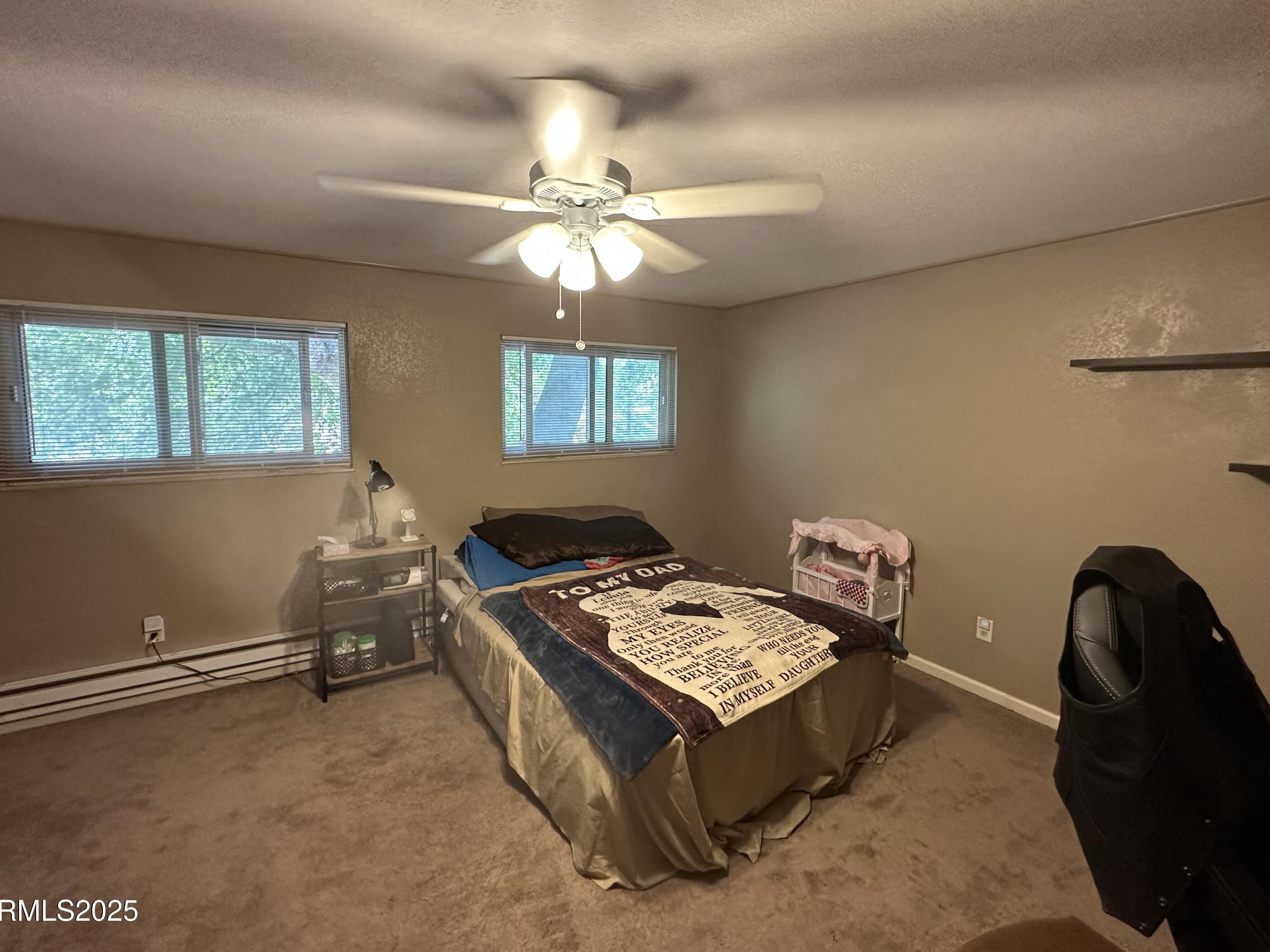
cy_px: 447
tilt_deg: -4.5
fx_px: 550
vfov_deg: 81.7
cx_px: 633
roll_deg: -0.5
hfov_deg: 98.2
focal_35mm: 15
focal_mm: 2.22
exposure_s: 1/60
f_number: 2.2
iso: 250
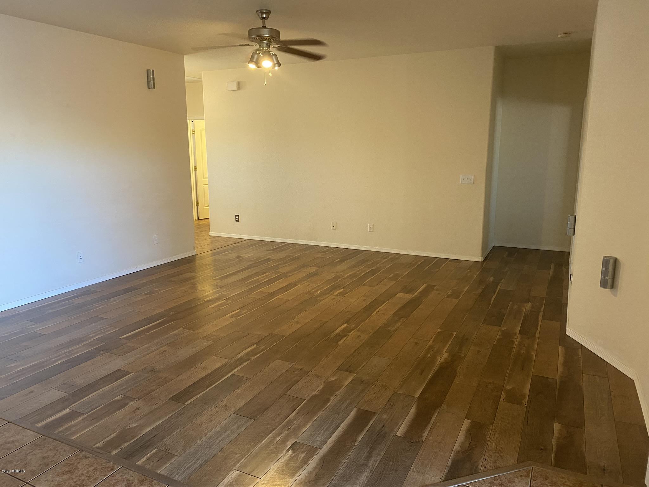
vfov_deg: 53.1
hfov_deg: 67.3
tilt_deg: -11.6
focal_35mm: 26
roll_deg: +0.1
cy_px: 244
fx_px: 487
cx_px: 324
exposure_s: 1/60
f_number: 1.8
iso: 250
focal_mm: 4.25
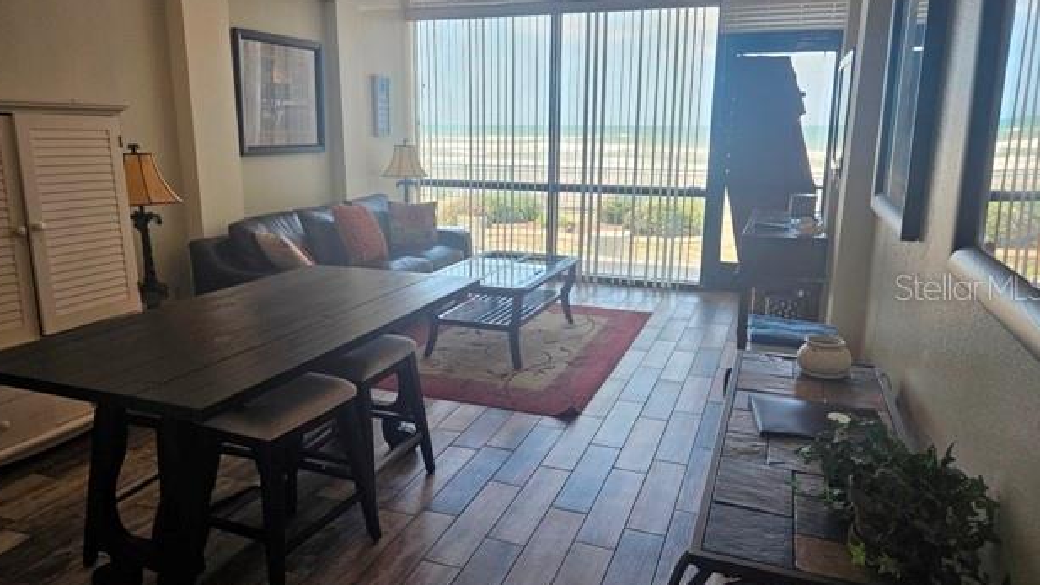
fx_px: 717
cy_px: 287
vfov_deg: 44.4
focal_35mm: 26
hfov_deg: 71.9
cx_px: 514
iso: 125
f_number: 1.8
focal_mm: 5.4
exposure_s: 1/207
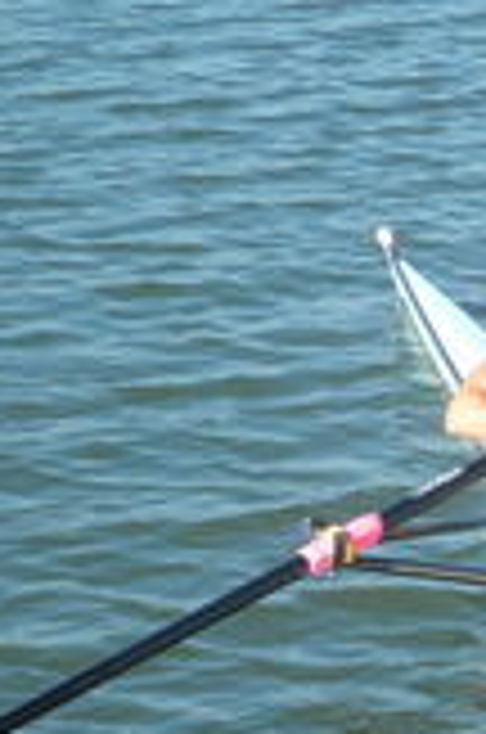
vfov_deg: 10.7
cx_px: 752
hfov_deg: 7.0
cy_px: 574
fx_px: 3904
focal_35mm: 192
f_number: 3.9
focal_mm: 10.7
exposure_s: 1/320
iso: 64
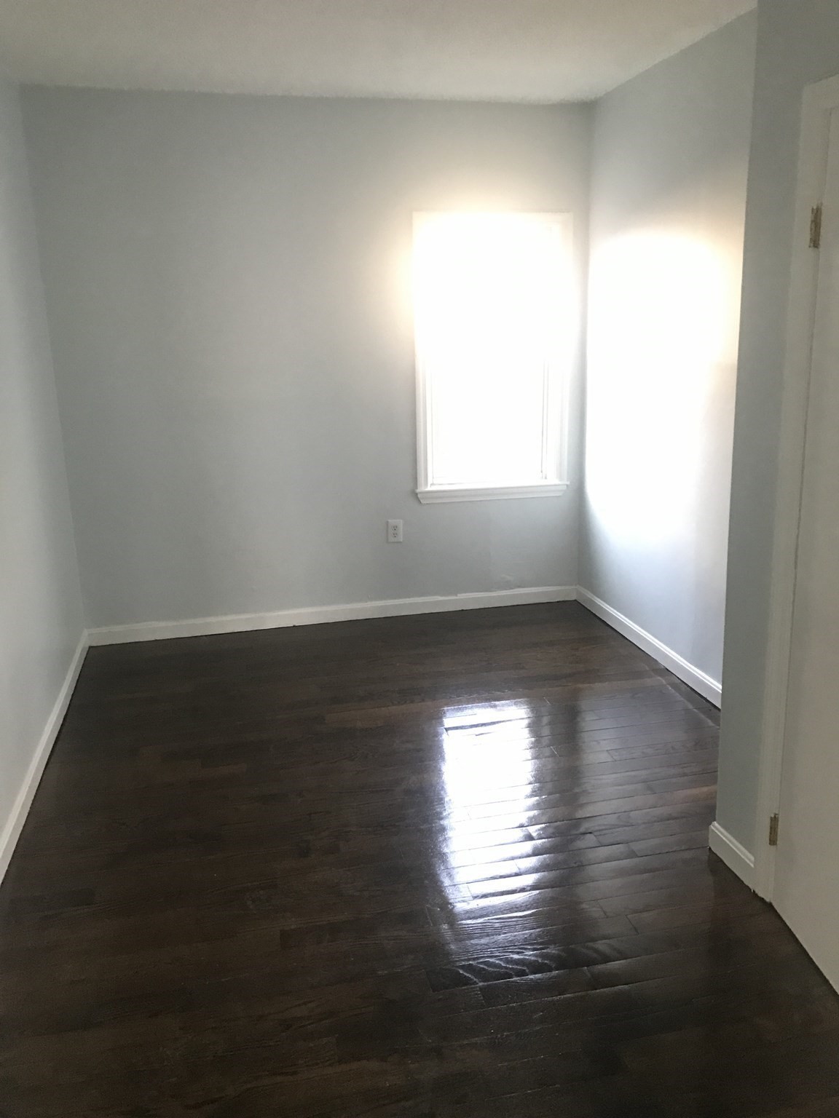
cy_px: 559
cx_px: 420
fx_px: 905
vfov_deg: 63.4
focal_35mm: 28
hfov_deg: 49.7
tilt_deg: -13.1
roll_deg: +1.2
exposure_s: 1/9
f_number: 1.8
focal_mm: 3.99
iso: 100
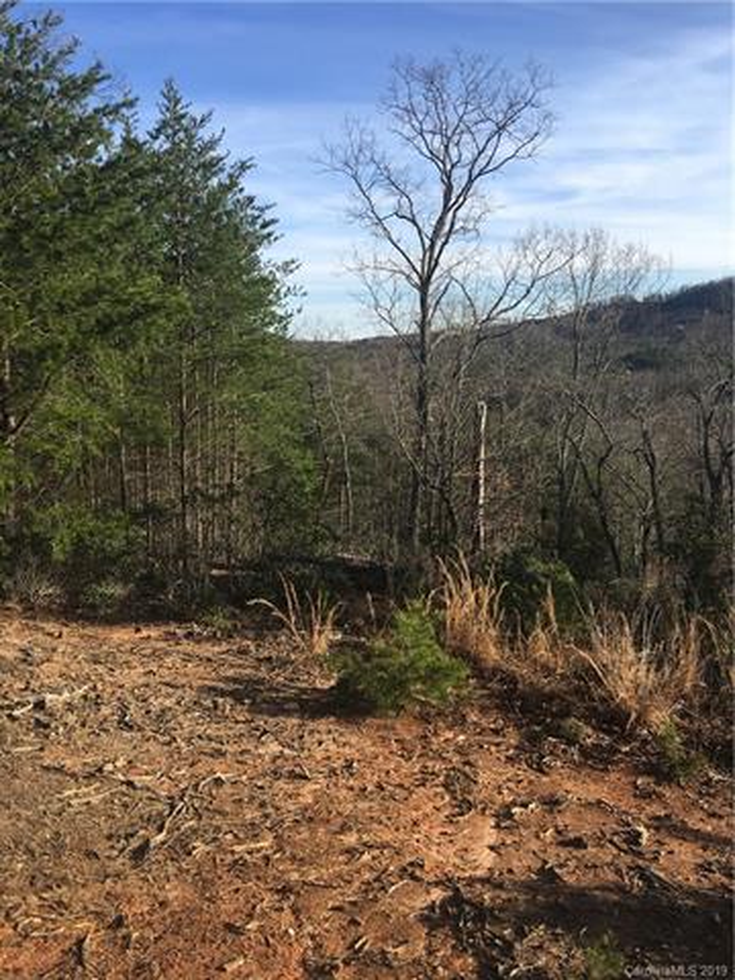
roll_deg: +0.5
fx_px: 821
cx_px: 368
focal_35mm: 29
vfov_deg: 61.7
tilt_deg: -11.2
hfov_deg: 48.2
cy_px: 490
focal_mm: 4.15
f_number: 2.2
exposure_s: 1/1099
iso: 25
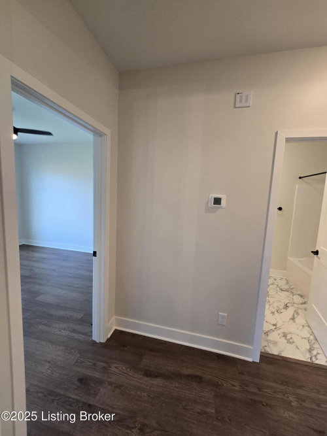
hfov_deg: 89.9
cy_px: 218
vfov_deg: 106.2
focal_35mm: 13
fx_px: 164
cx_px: 164
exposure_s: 1/60
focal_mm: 2.2
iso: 125
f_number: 2.2
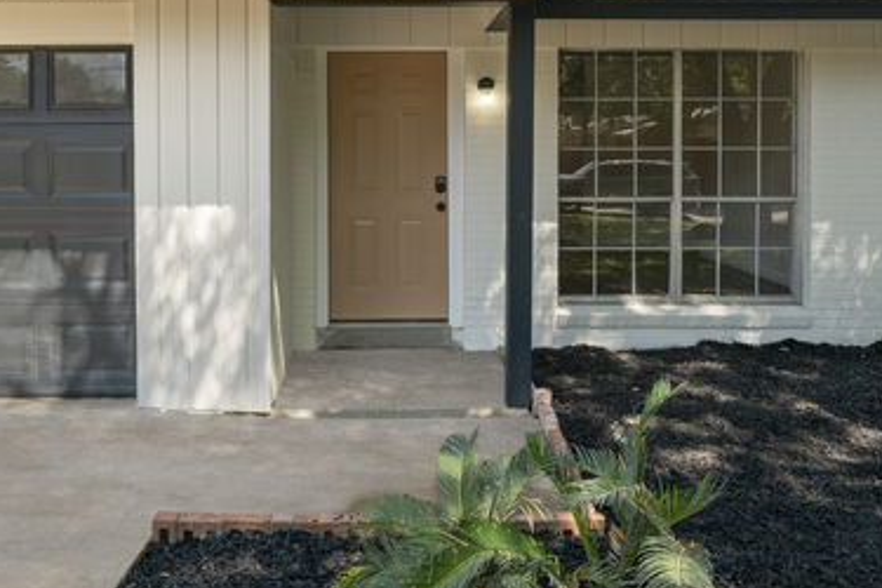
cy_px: 149
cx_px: 402
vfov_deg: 42.7
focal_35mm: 30
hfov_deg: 62.4
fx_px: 727
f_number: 9
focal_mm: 17.4
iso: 200
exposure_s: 1/200
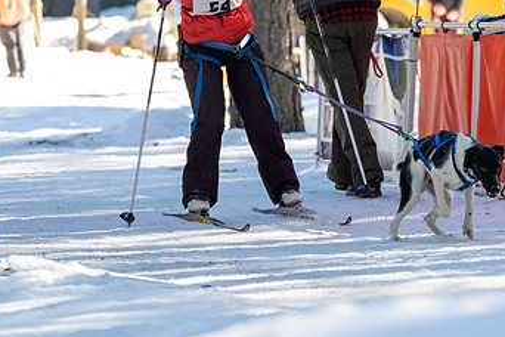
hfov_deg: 5.7
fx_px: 5050
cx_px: 391
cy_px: 109
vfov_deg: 3.8
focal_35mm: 360
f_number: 5.6
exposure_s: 1/500
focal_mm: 212
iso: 1000
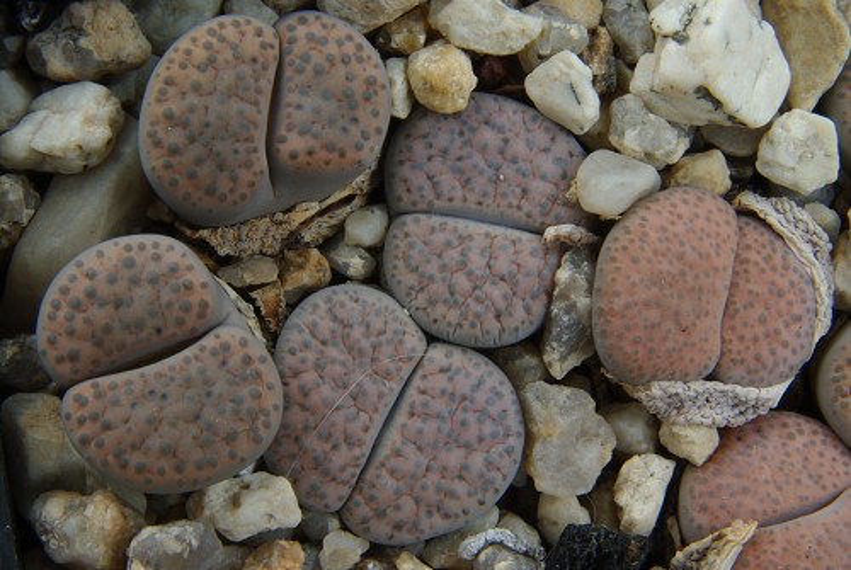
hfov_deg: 19.4
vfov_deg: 13.1
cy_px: 285
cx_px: 426
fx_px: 2486
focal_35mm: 105
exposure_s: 1.5
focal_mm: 70
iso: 100
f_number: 38
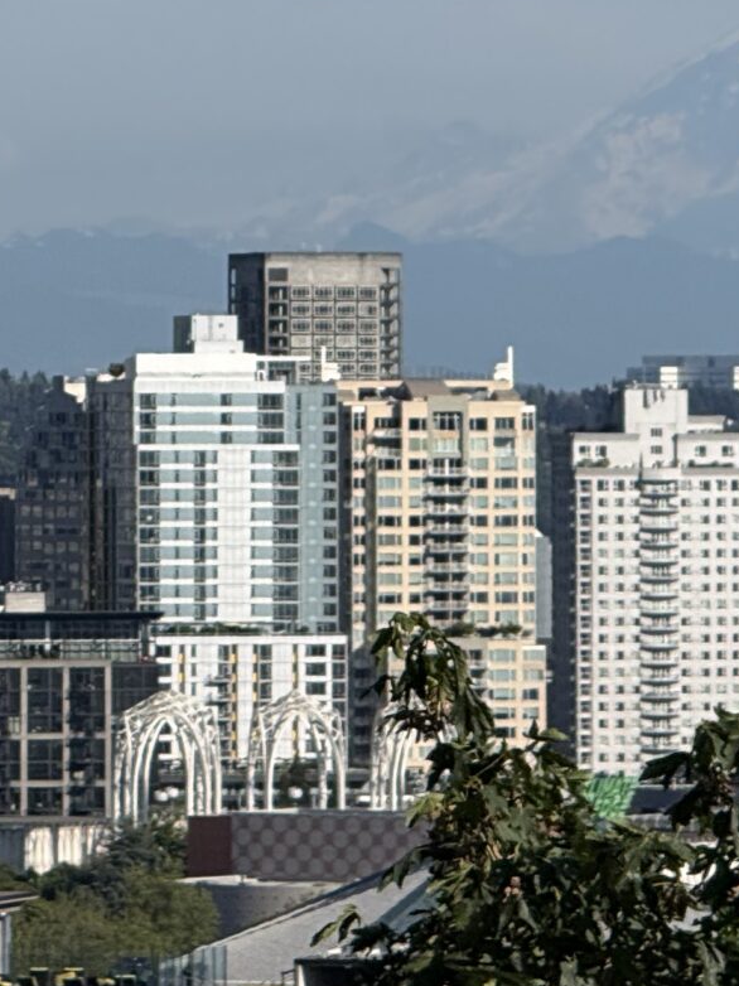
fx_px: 11193
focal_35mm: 393
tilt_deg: +2.0
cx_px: -131
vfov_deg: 5.0
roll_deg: +0.1
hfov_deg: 3.8
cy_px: 211
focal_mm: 15.66
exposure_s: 1/3058
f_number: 2.8
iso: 50
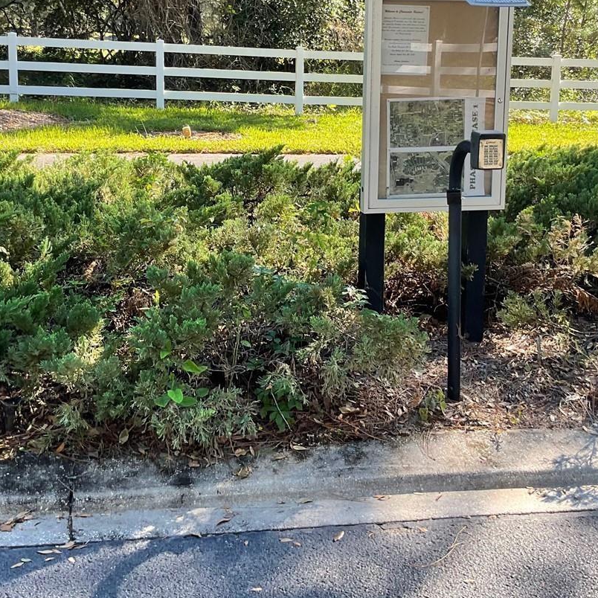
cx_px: 319
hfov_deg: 33.4
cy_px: 168
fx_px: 997
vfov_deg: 32.9
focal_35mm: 51
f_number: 1.8
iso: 16
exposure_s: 1/144
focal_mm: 3
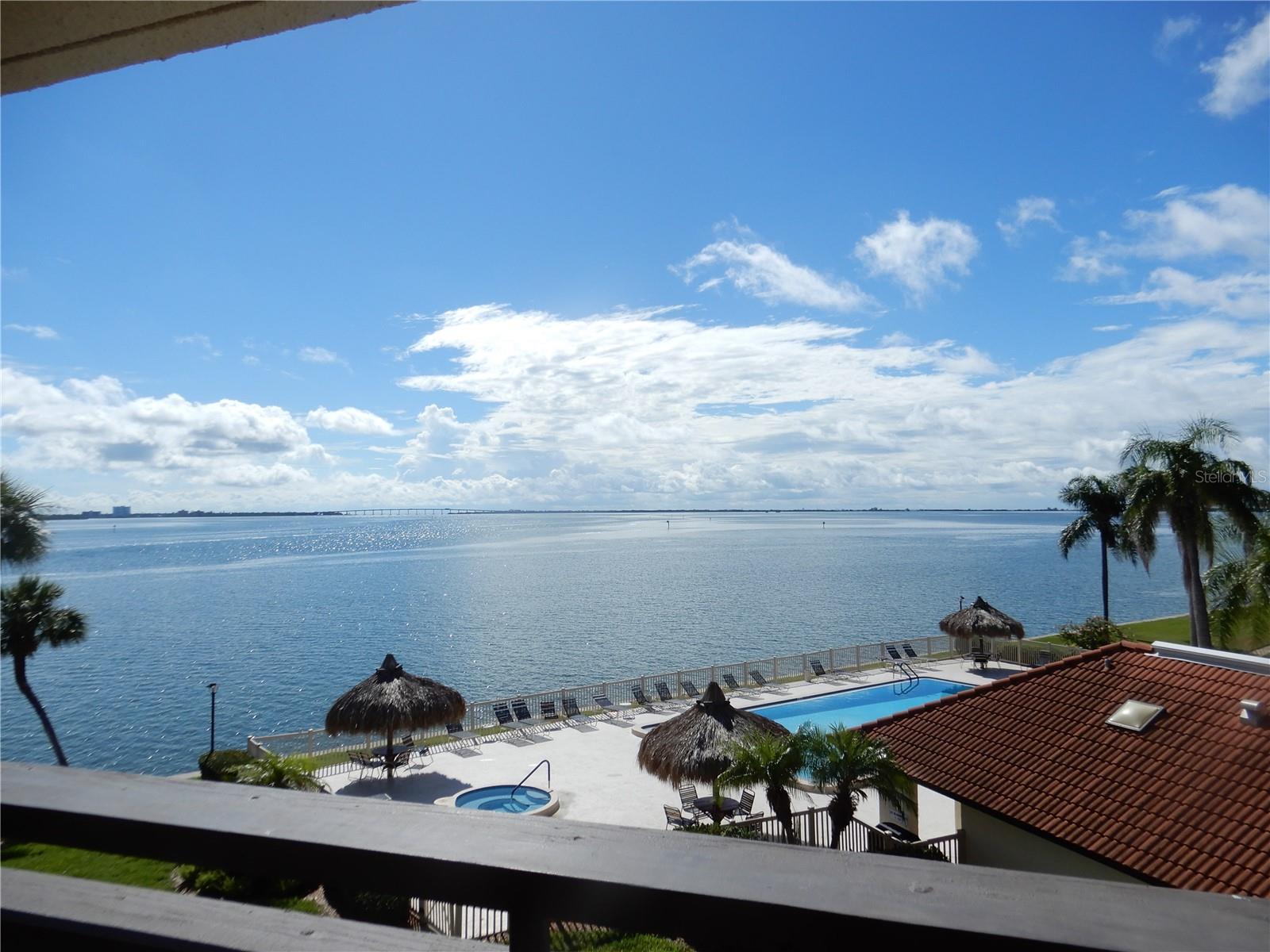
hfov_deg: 71.6
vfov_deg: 56.8
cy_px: 476
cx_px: 635
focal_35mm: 24
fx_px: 881
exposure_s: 1/2000
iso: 80
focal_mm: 4.3
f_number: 3.4
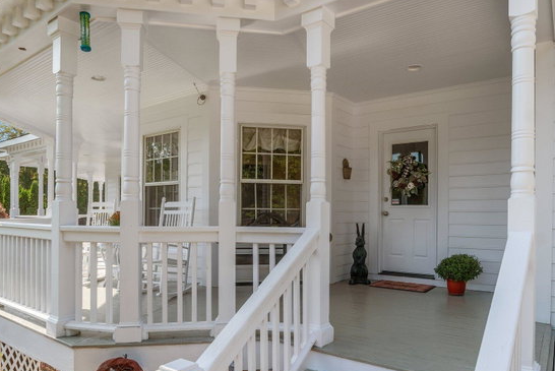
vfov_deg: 51.2
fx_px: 386
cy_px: 215
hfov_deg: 71.3
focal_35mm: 25
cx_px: 302
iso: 250
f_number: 8
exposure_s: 1/320
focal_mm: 19
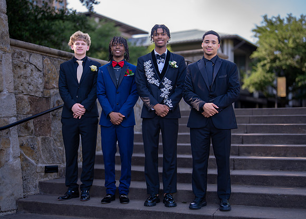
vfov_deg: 26.5
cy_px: 109
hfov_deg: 36.5
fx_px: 463
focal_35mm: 53
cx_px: 153
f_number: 1.2
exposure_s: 1/1600
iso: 200
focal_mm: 50
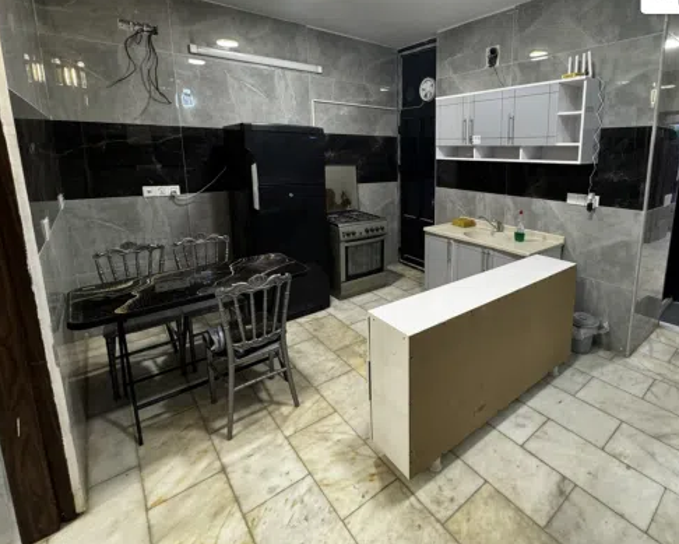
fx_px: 362
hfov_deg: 84.4
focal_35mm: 18
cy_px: 215
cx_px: 430
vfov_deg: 73.0
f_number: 2.2
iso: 200
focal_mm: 2.22
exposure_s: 1/50
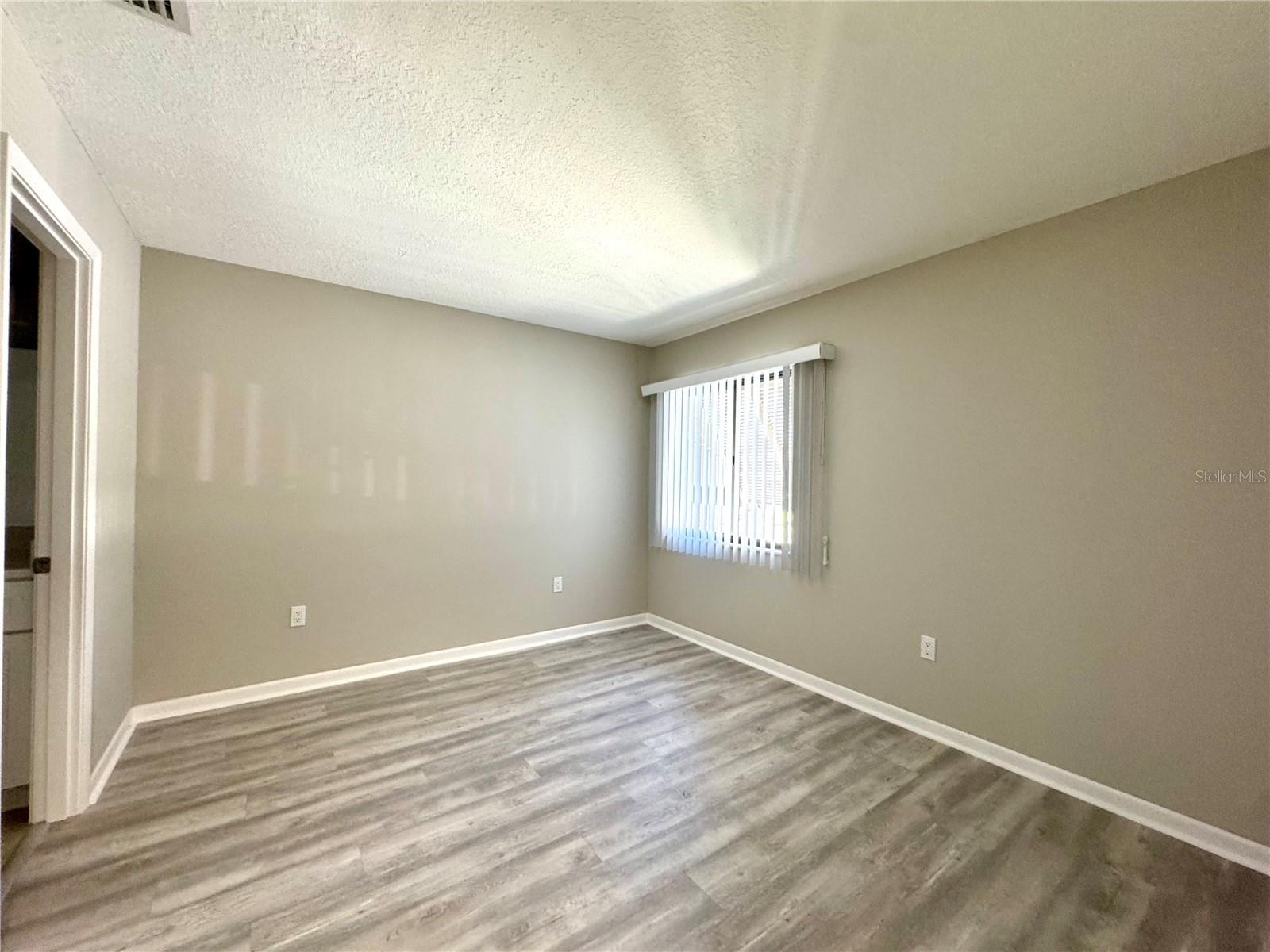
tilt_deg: -0.5
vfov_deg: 85.7
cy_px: 476
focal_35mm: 14
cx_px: 635
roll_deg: -1.1
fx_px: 514
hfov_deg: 102.1
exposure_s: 1/60
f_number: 2.2
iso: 250
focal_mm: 2.22
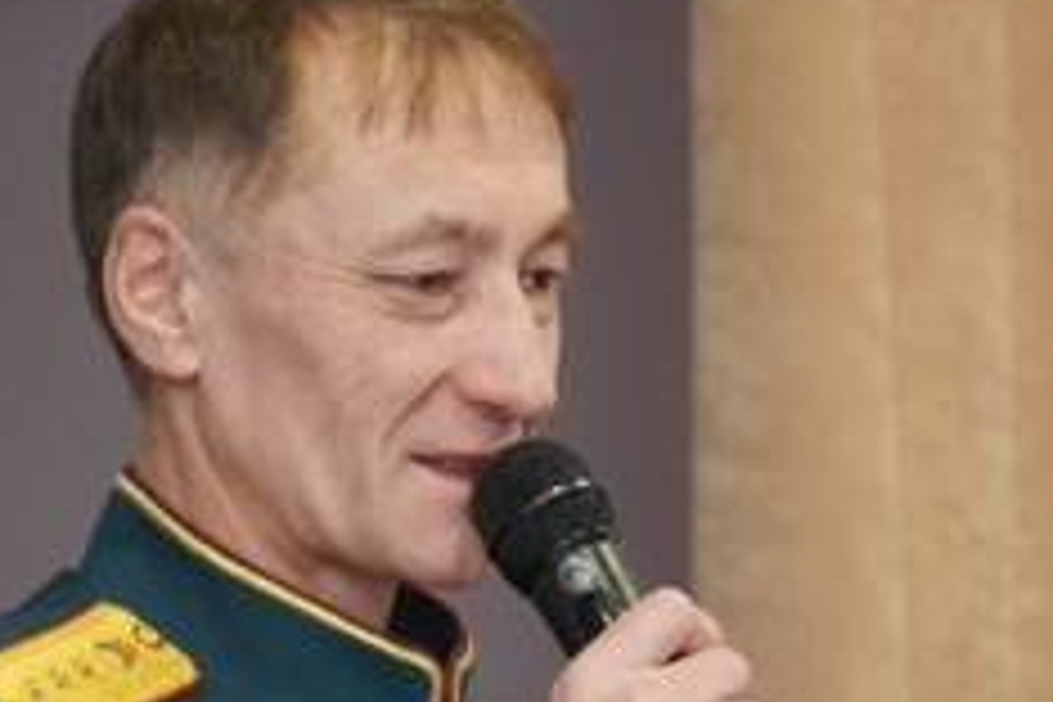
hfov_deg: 6.1
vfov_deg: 4.1
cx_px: 295
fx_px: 9827
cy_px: 770
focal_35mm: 336
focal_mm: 70
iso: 2500
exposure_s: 1/160
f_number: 5.6
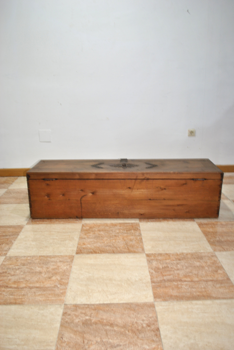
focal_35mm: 30
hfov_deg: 43.7
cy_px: 175
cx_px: 117
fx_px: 292
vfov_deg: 61.9
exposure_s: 1/10
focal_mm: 20
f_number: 3.8
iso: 200
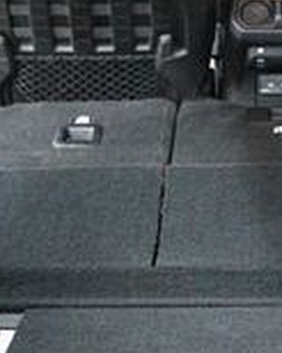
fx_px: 1222
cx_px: 268
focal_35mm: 117
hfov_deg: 13.0
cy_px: 284
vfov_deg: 16.3
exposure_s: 1/60
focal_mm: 20
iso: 9000
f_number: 3.5
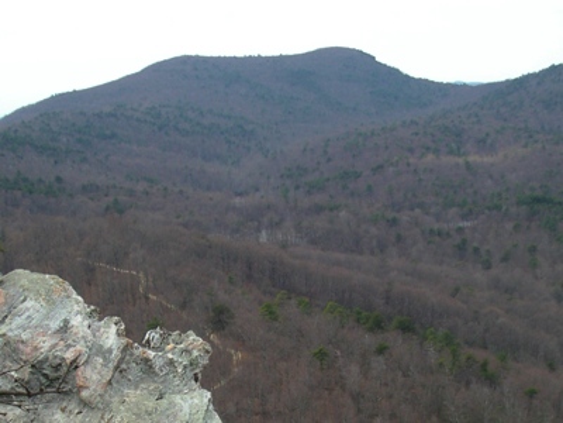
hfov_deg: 49.0
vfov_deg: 37.7
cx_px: 282
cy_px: 212
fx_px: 618
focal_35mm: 38
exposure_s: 1/125
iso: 64
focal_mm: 6.3
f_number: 3.3
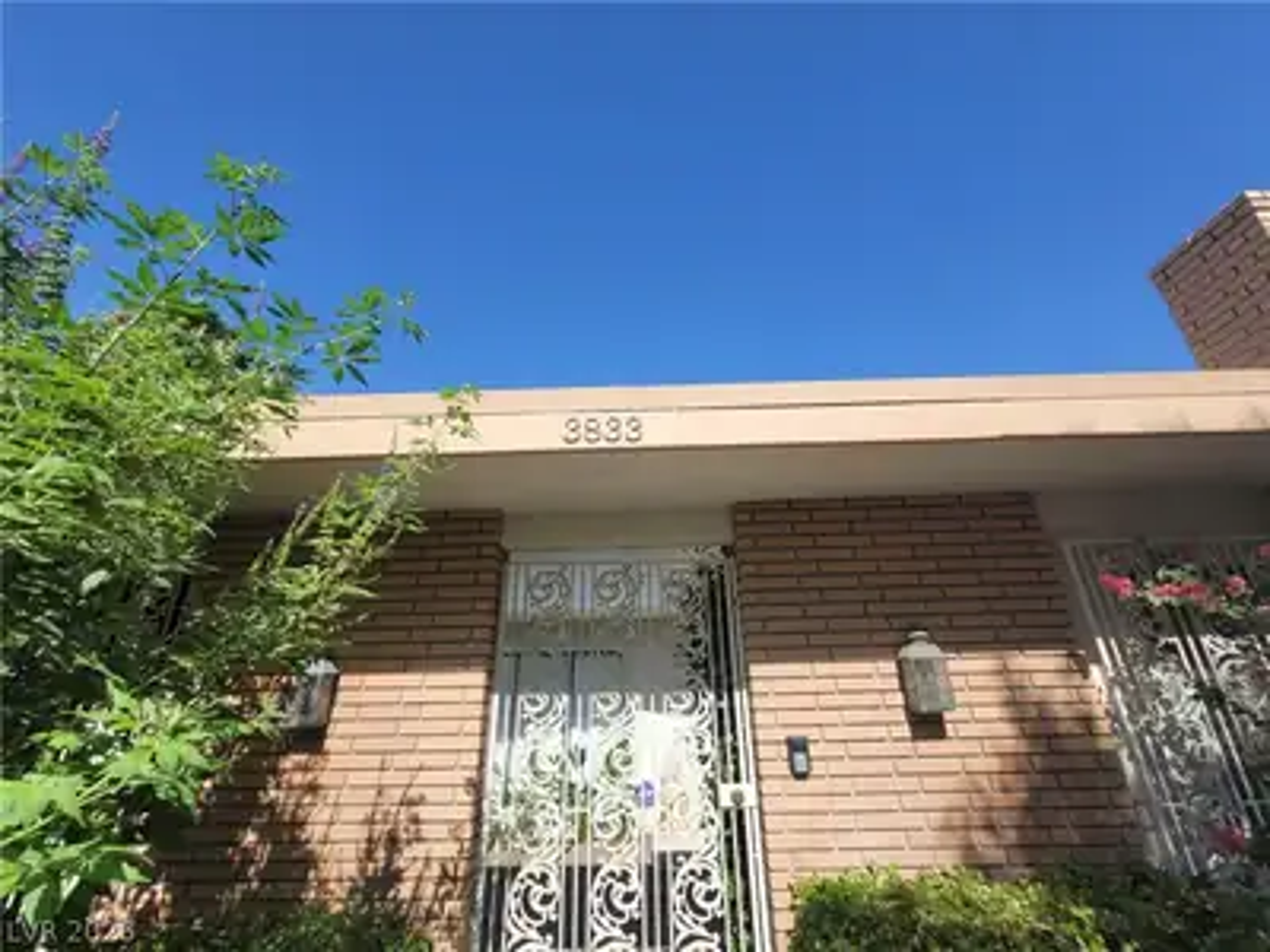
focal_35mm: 13
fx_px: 477
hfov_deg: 106.2
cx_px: 635
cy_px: 476
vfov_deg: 89.9
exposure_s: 1/1484
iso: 64
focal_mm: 2.2
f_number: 2.2
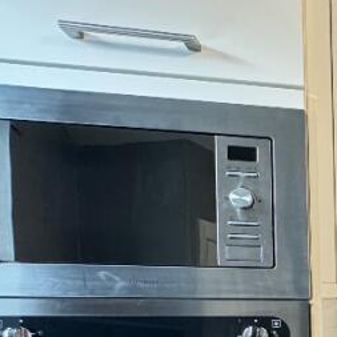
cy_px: 374
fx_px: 551
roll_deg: +0.4
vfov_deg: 30.3
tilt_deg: -2.3
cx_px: 542
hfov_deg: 24.1
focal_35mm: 50
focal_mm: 2.22
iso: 400
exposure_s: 1/50
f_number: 2.2
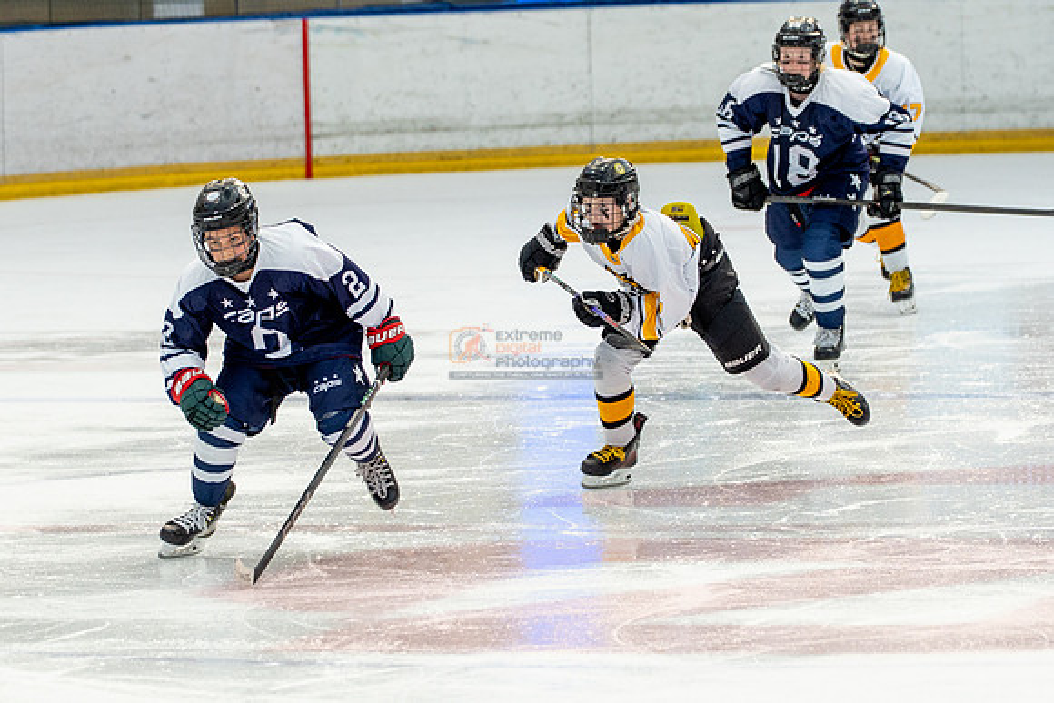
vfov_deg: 4.4
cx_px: 581
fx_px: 9145
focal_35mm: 312
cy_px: 423
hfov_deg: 6.6
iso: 800
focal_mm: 150
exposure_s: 1/640
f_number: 3.5
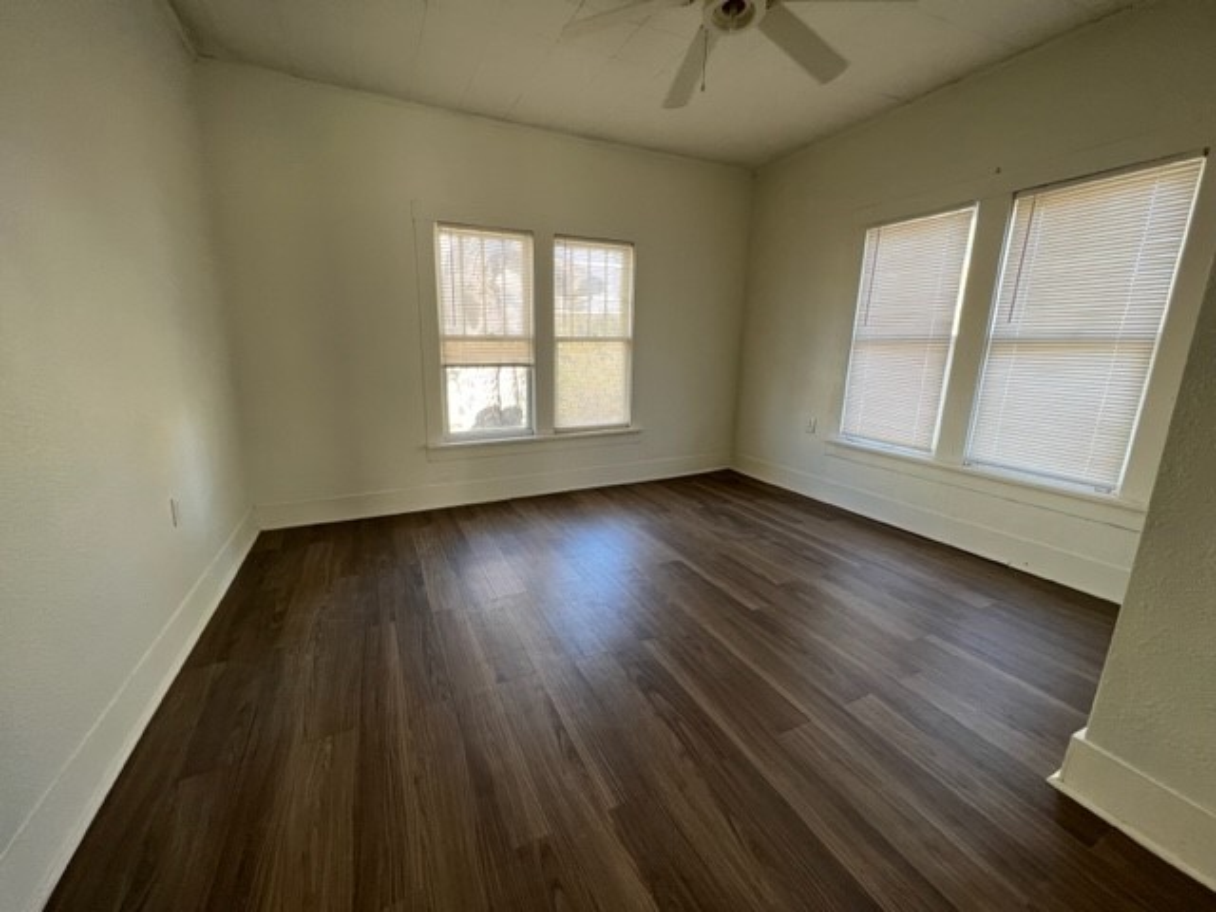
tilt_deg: -12.7
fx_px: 457
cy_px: 456
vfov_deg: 89.9
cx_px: 608
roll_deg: -1.9
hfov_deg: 106.2
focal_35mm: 13
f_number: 1.8
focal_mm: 1.57
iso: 64
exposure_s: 1/99
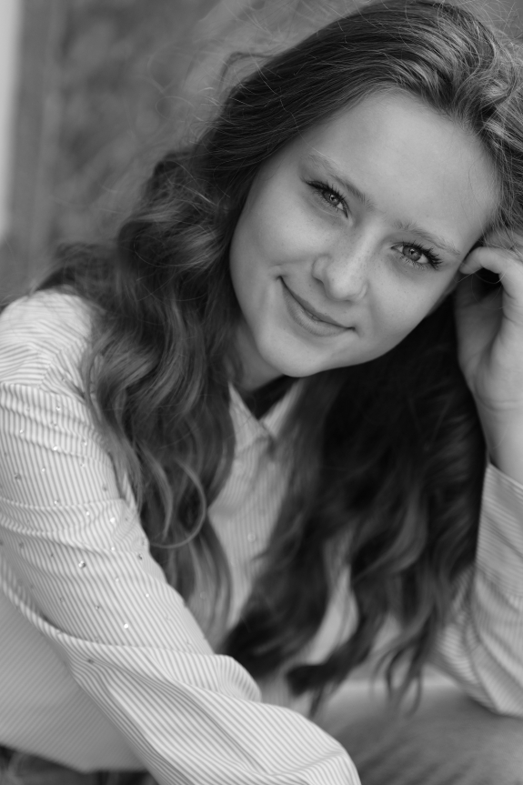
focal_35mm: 89
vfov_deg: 22.8
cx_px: 296
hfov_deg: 15.3
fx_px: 1940
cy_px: 506
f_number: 2
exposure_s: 1/1600
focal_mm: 64
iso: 320
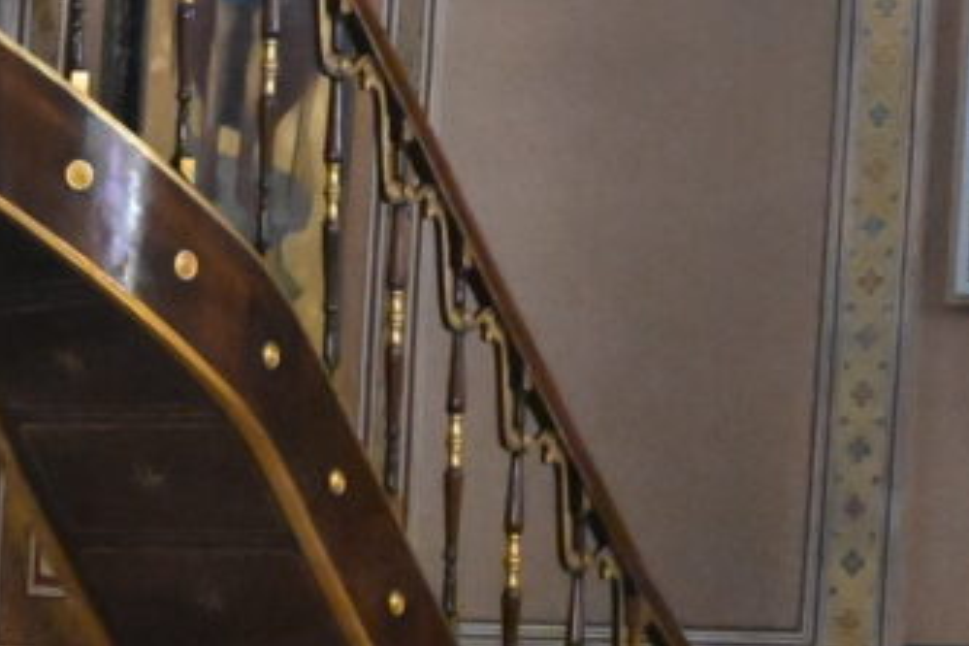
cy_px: 1317
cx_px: -1036
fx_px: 7859
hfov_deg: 6.8
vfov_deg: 4.6
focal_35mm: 292
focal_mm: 38
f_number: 4.5
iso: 10000
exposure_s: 1/200
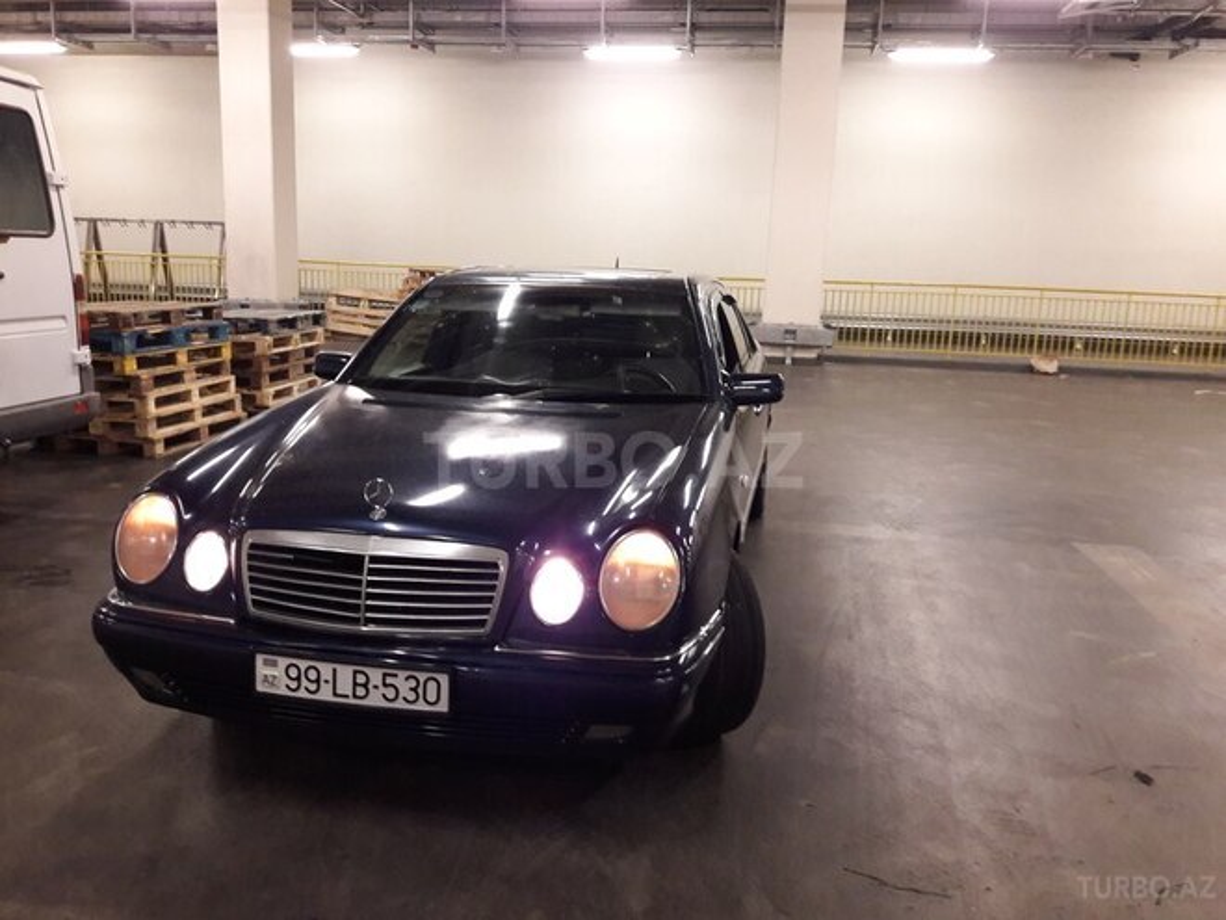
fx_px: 992
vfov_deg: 49.7
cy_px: 460
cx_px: 613
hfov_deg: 63.4
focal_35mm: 28
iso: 160
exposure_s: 1/20
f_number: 1.9
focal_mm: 3.7
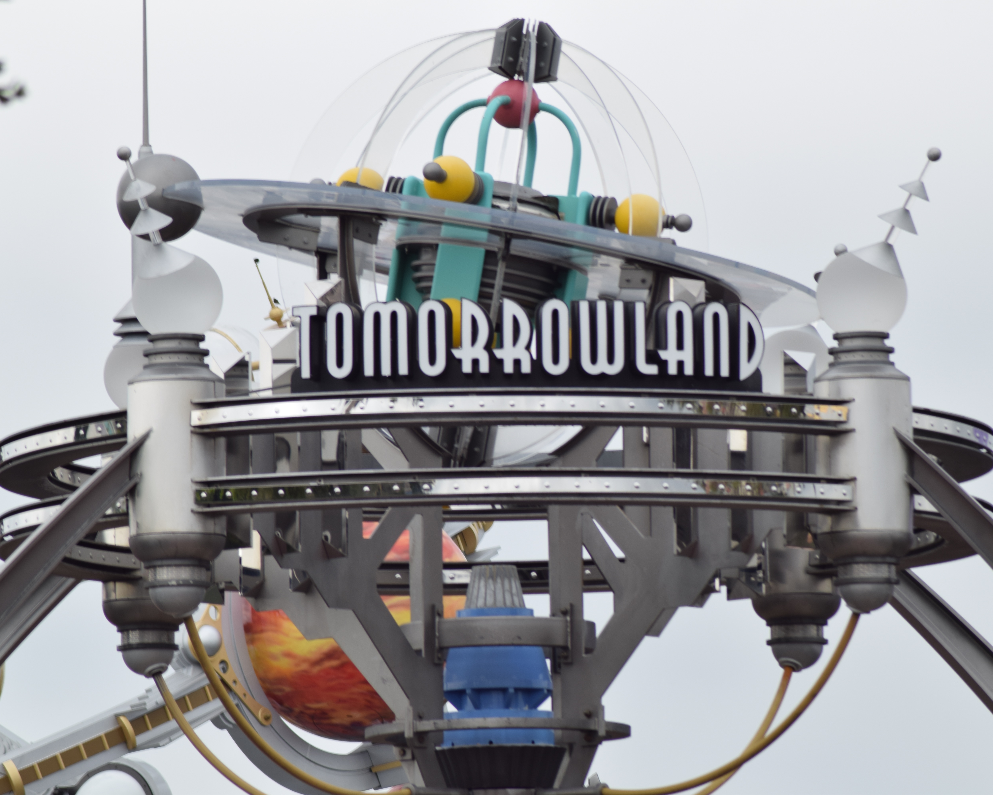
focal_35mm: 372
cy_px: 398
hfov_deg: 5.2
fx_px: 10933
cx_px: 487
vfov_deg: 4.2
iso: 100
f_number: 10
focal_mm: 220
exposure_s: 1/80
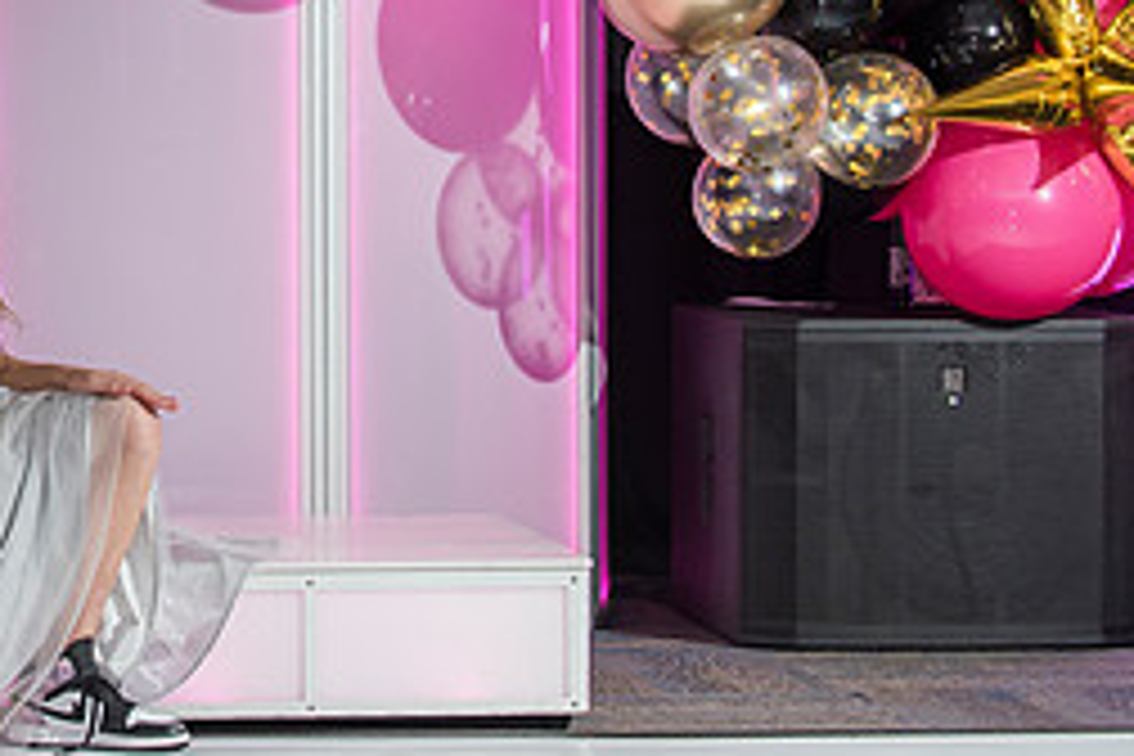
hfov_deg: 11.8
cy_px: 6
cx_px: -143
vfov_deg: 8.0
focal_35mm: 171
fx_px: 5386
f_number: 4
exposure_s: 1/80
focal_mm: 70
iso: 800
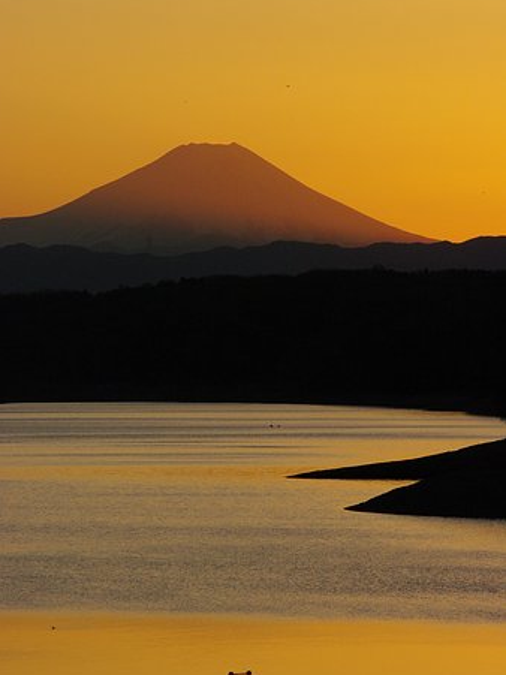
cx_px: 254
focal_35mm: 262
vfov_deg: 7.6
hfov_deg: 5.7
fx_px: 5109
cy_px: 349
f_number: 18
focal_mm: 160
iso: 640
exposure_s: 1/200
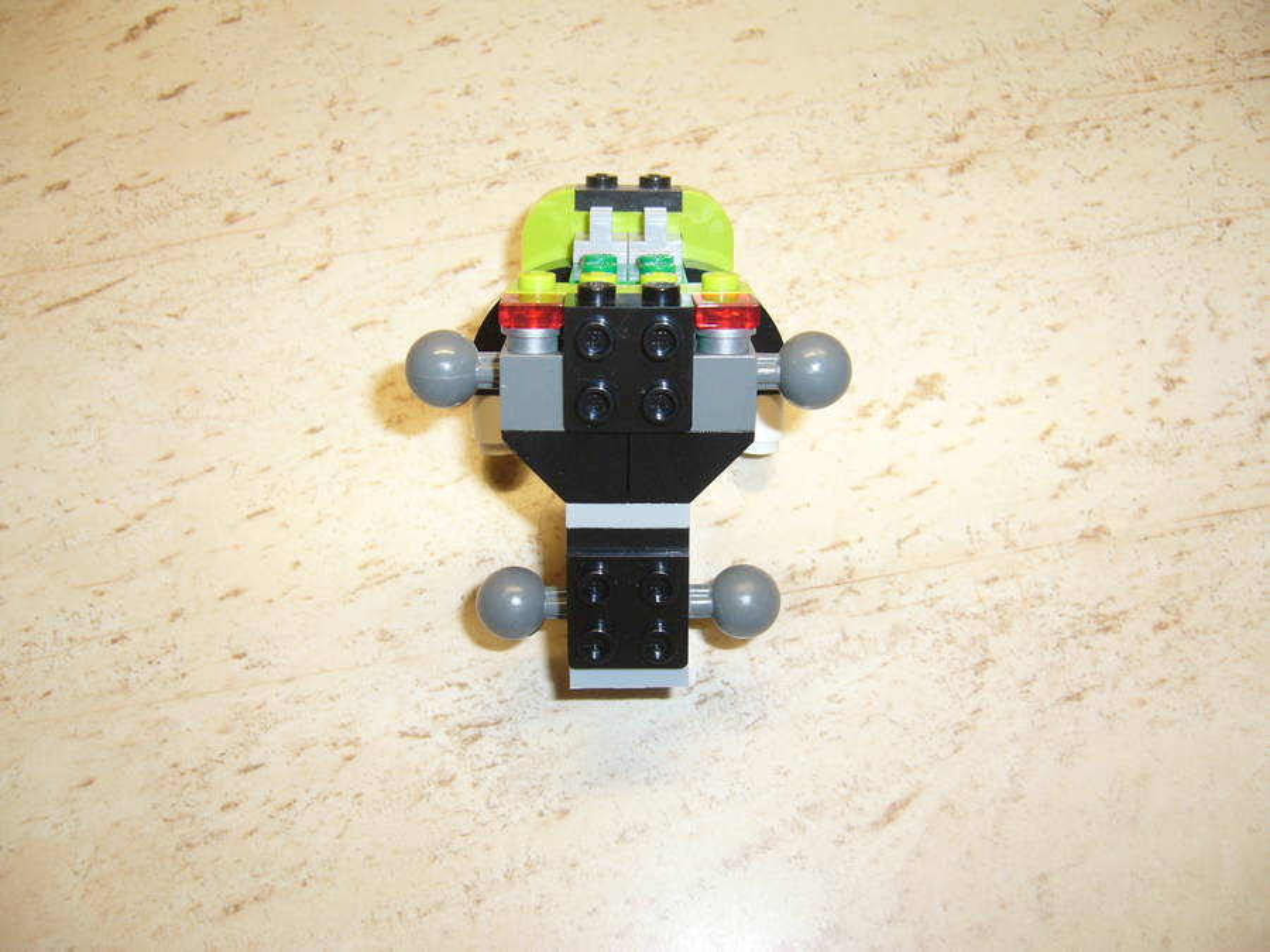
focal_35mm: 35
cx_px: 635
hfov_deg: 52.6
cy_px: 476
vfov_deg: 40.7
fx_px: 1284
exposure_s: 1/30
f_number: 2.8
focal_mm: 5.8
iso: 100
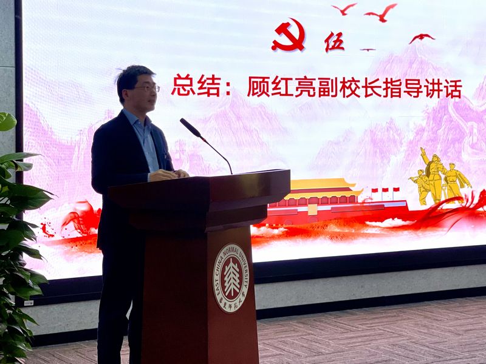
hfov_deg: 30.3
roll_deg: -0.5
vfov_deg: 22.9
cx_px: 243
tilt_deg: -2.2
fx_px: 899
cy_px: 182
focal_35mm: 64
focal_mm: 7.5
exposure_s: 1/100
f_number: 2.2
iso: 40
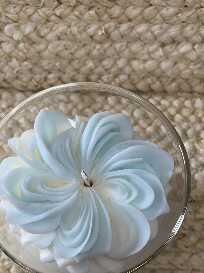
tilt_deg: -68.4
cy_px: 172
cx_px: 101
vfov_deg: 52.0
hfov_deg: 40.7
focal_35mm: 35
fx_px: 275
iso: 50
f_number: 1.8
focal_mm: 4.25
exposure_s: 1/121
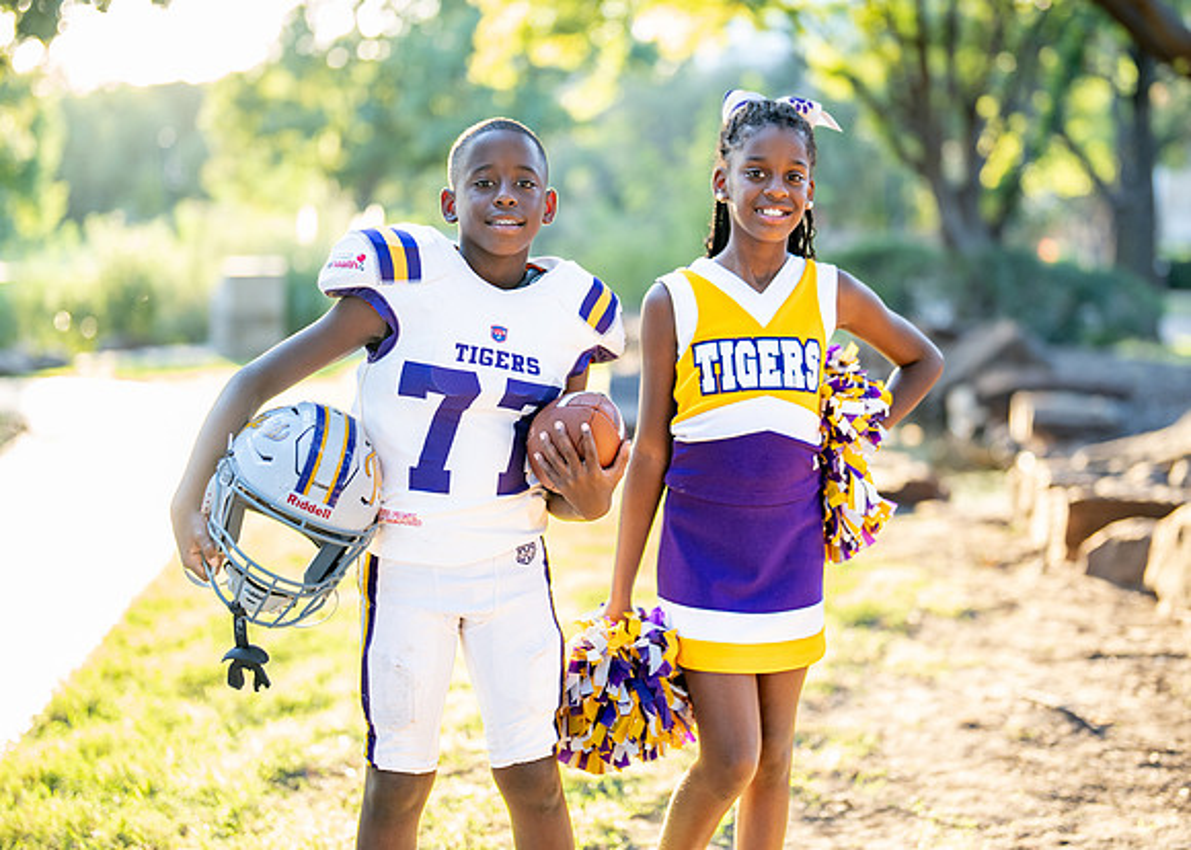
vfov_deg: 21.9
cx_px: 647
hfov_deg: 30.3
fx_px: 2201
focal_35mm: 65
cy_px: 401
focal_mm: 50
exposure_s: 1/400
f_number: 1.2
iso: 250
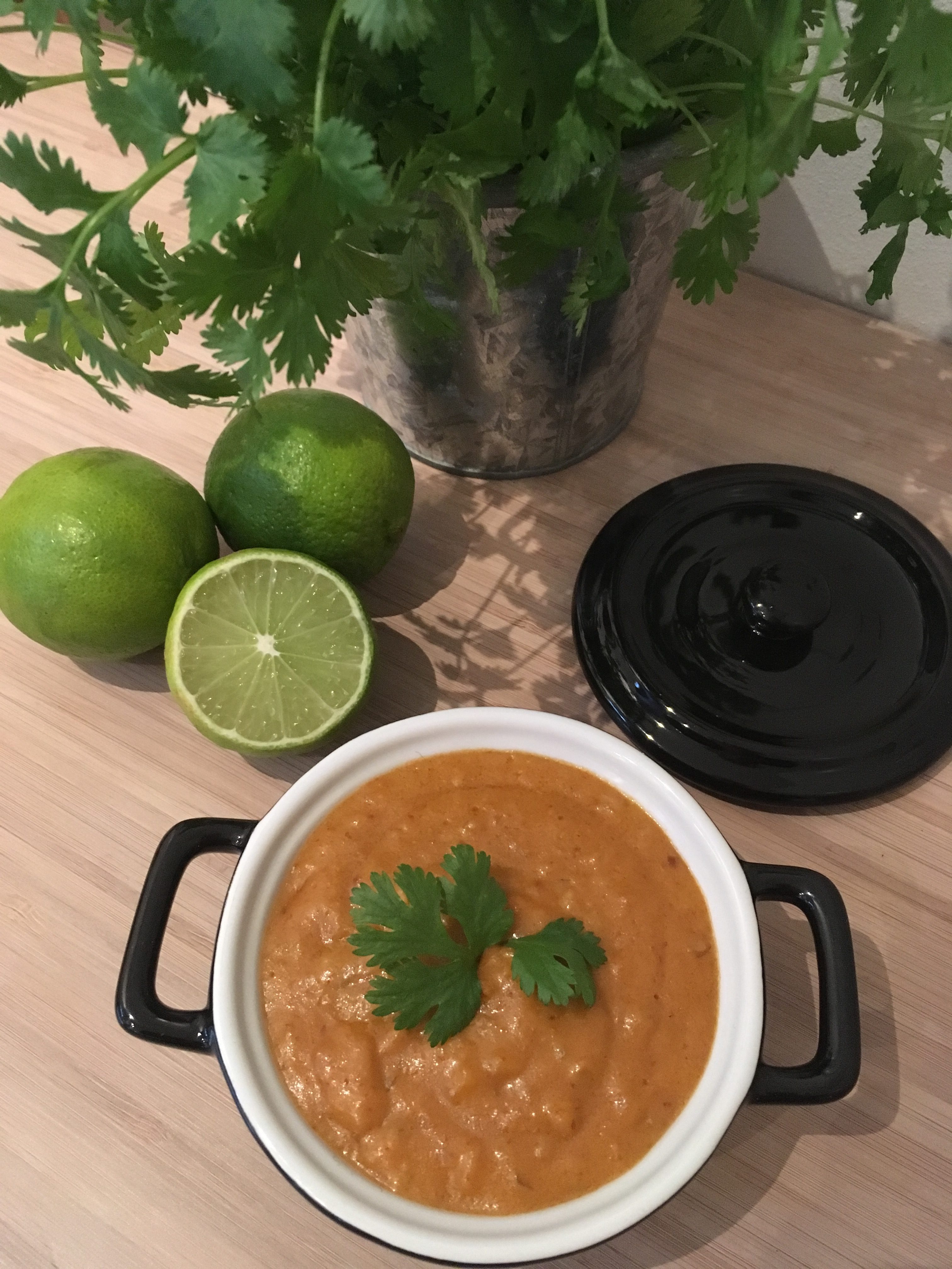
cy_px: 634
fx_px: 1063
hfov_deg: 48.2
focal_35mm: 29
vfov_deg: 61.7
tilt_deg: -58.6
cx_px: 476
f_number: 2.2
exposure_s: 1/17
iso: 320
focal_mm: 4.15
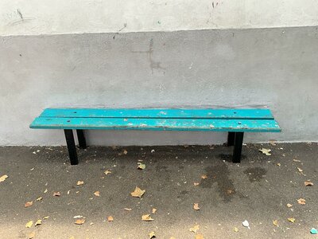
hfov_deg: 61.7
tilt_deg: -24.6
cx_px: 159
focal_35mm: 29
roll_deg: +1.5
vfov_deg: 48.2
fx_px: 266
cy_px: 120
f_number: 1.8
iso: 25
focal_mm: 3
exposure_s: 1/286
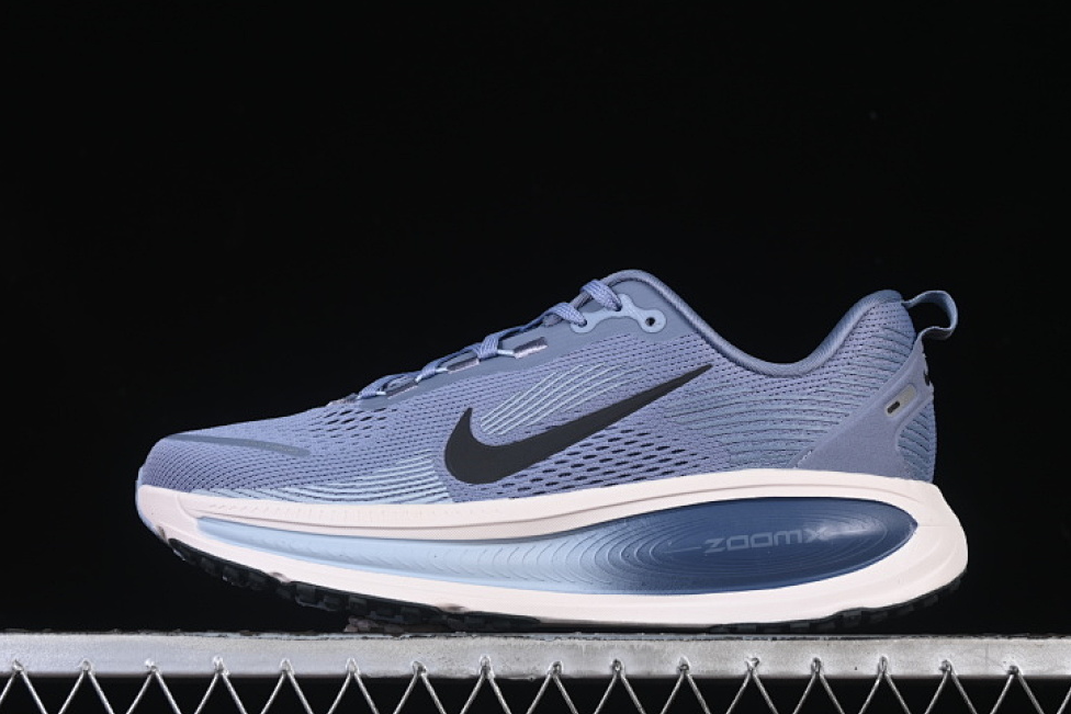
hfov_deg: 24.5
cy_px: 389
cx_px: 553
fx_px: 2469
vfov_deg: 16.5
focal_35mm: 83
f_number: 8
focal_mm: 50
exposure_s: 1/80
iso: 160
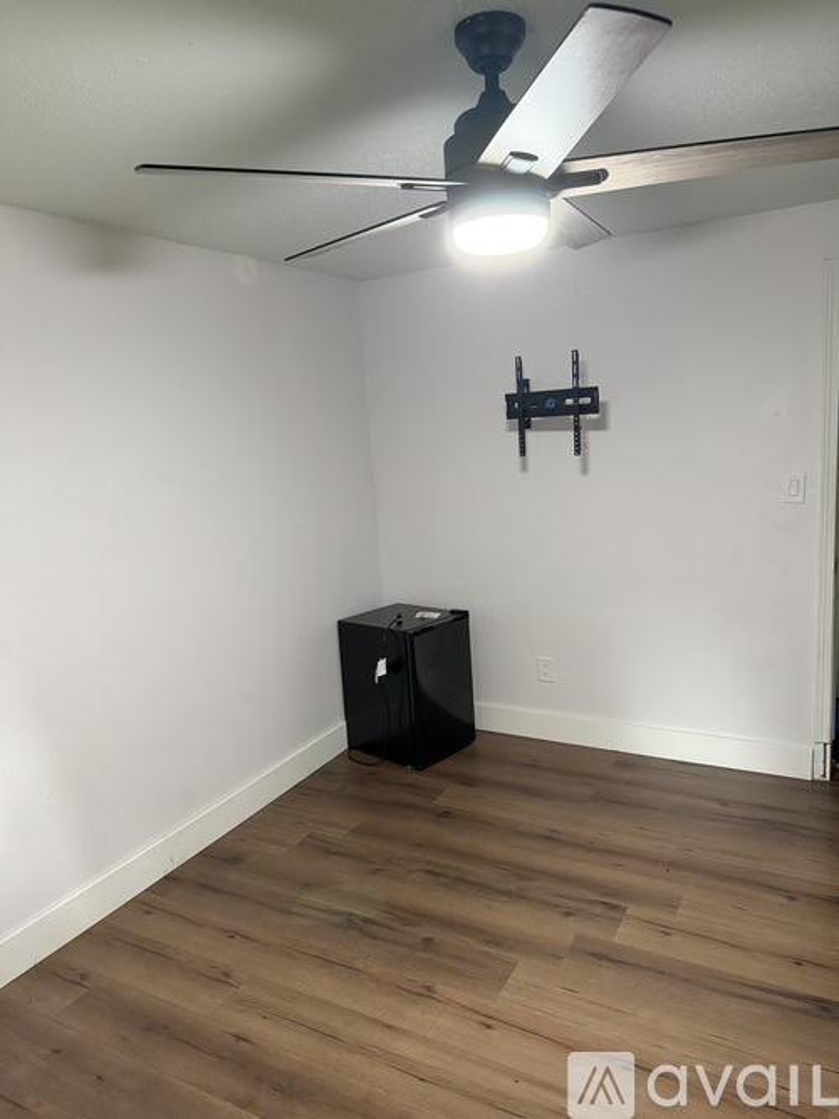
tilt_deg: -10.1
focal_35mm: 24
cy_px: 560
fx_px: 776
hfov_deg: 56.8
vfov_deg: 71.6
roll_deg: +3.5
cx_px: 420
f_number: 1.78
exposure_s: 1/60
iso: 640
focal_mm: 6.76
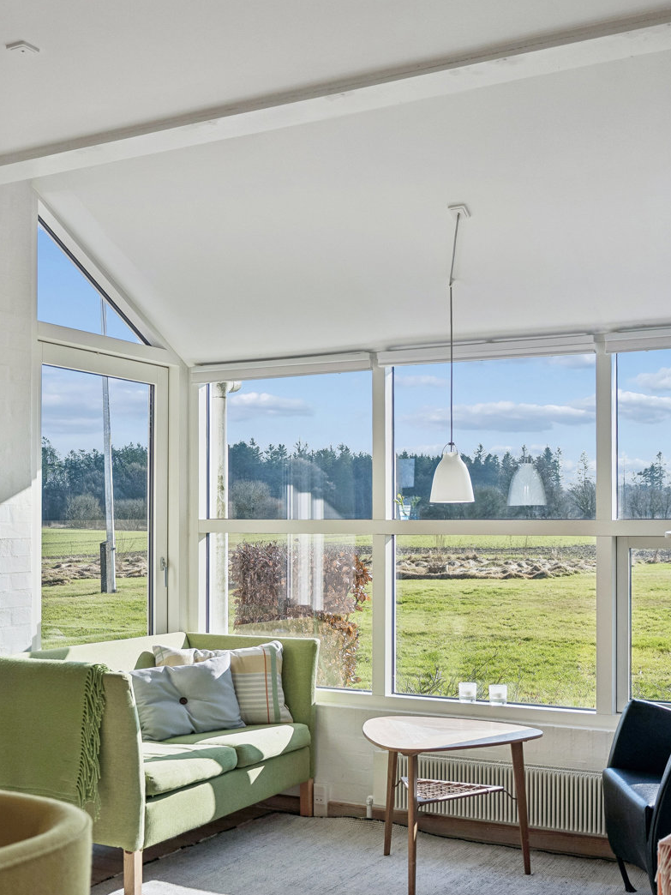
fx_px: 1086
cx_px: 334
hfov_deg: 34.3
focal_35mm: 42
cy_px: 496
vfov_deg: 44.7
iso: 200
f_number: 4
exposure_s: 1/1250
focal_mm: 25.5
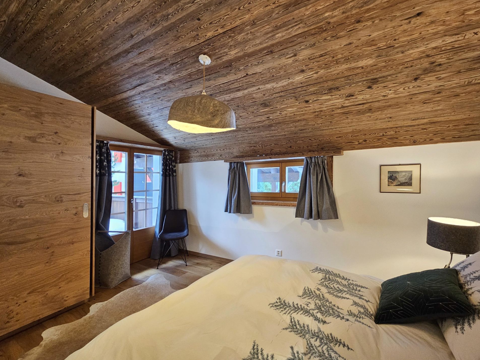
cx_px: 250
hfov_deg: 102.0
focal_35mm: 14
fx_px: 194
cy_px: 173
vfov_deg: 85.6
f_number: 2.2
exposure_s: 1/50
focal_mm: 2.2
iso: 250
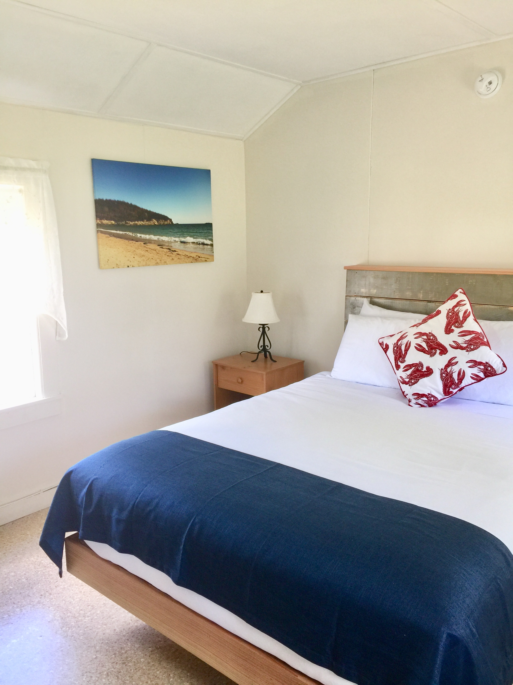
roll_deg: -0.1
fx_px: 573
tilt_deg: -8.5
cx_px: 256
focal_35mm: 29
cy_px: 342
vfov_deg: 61.7
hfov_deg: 48.2
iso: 32
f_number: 2.2
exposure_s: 1/30
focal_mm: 4.15
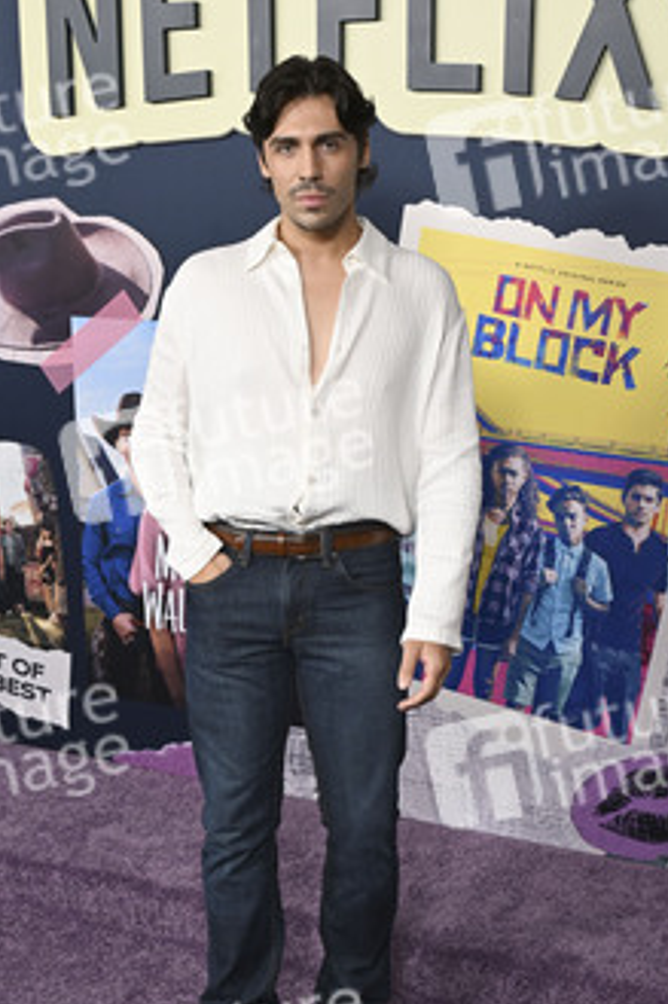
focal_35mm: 51
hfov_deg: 26.4
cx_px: 305
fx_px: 1421
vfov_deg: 38.7
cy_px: 604
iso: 1250
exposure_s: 1/250
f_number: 5.6
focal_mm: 42
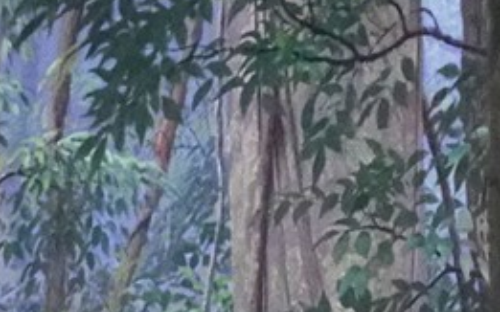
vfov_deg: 4.0
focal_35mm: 312
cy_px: 1173
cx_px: -1385
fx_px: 4251
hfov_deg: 5.9
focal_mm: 40
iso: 3200
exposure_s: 1/80
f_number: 2.8
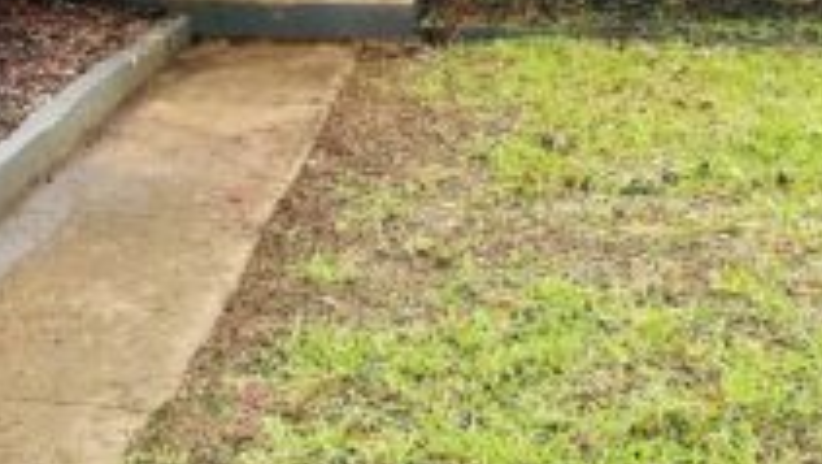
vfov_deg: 16.3
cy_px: -285
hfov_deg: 31.7
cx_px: 314
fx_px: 1439
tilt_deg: +3.2
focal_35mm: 66
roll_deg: -0.5
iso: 80
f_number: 1.78
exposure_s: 1/469
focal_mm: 6.86
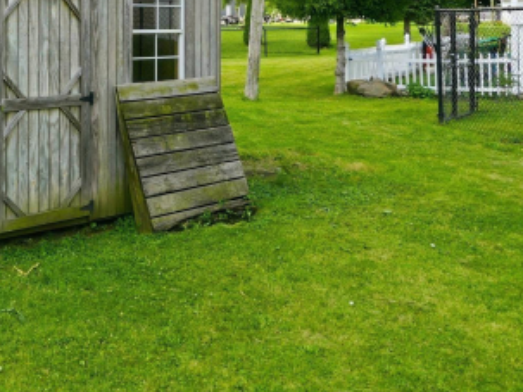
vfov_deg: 27.7
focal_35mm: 50
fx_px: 755
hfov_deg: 34.4
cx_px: -10
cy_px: 17
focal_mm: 14
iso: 100
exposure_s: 1/320
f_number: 5
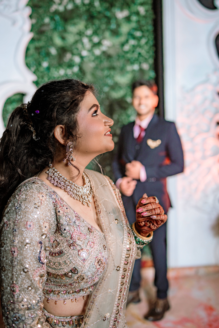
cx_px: 110
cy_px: 164
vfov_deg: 54.4
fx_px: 319
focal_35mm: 35
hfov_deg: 37.9
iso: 320
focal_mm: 35
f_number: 2.2
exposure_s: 1/200
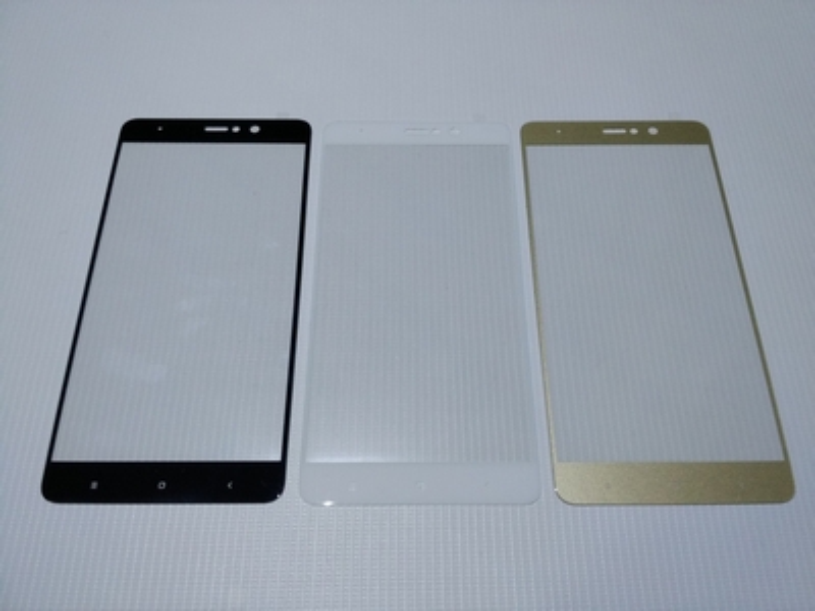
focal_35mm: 30
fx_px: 706
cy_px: 306
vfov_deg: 46.8
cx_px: 408
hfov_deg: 60.0
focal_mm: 4.12
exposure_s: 1/50
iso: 337
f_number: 2
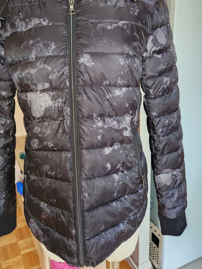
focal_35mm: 31
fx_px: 241
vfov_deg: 57.6
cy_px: 101
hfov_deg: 45.1
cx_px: 76
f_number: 1.8
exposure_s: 1/120
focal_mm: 5.4
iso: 640
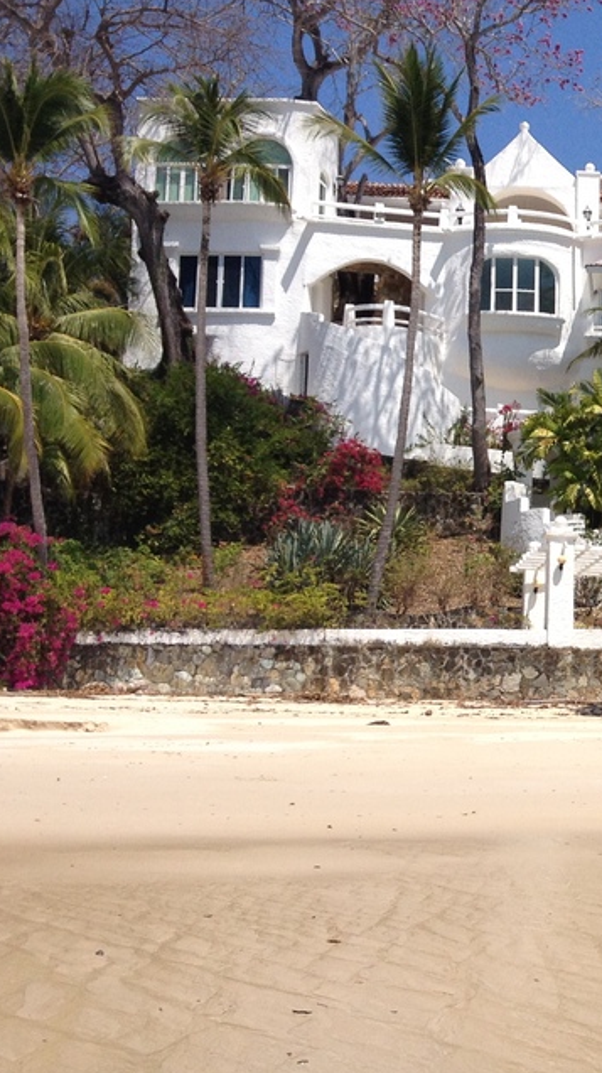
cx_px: 853
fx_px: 2046
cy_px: 506
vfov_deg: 29.4
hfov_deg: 15.6
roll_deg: +0.5
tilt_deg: +6.4
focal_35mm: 72
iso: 50
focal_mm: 4.28
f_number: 2.4
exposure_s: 1/2513
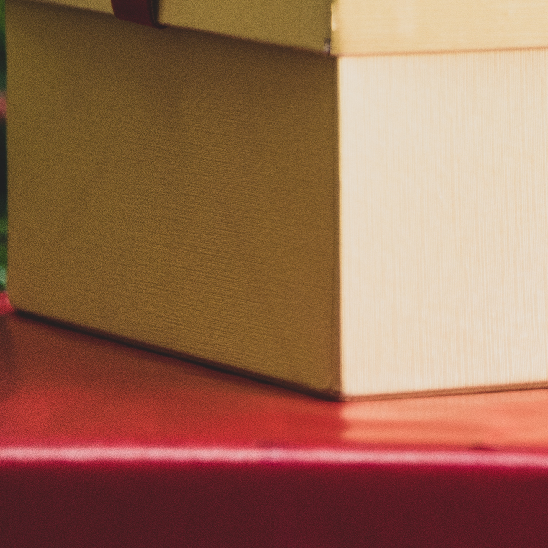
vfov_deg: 3.6
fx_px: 8615
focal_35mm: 481
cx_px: 1055
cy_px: -54
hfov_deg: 3.6
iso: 360
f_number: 4
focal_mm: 110
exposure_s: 1/125
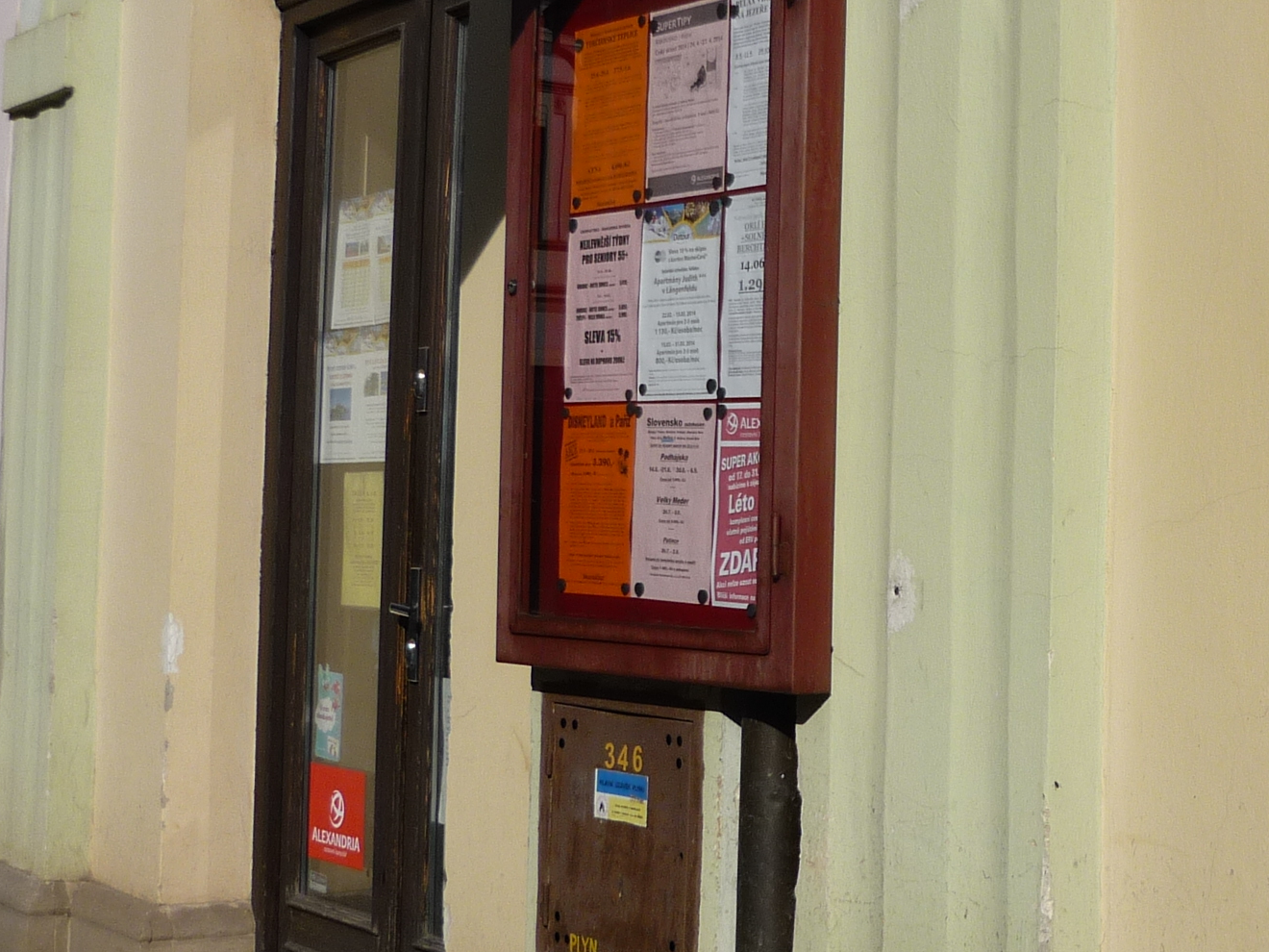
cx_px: 1064
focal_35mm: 64
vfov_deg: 22.9
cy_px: 369
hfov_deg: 29.4
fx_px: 2346
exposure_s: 1/500
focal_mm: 5.5
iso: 100
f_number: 8
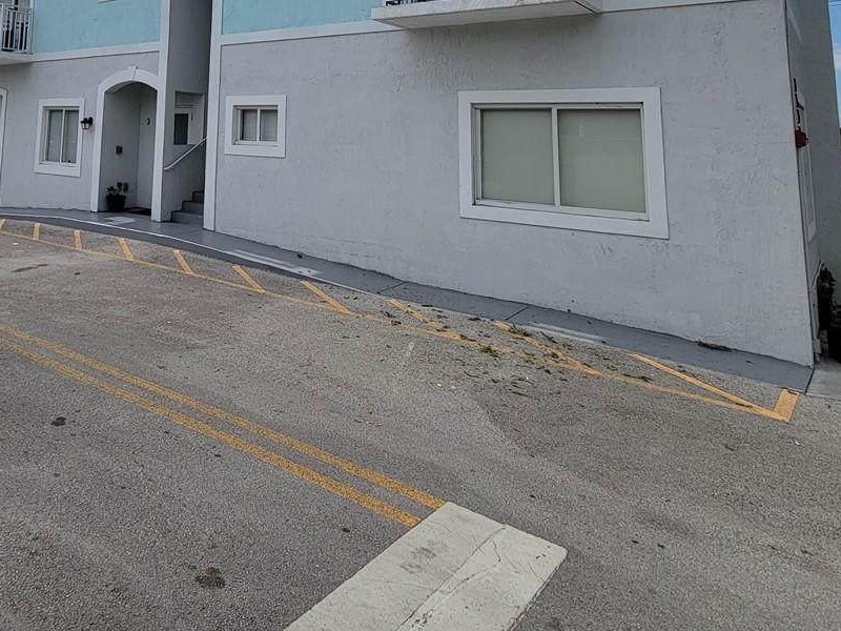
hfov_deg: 62.9
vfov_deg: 46.8
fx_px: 632
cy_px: 42
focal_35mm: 26
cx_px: 199
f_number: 2.2
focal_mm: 2.2
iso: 50
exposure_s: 1/4279
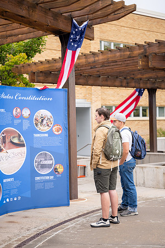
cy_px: 124
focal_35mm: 70
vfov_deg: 28.8
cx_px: 82
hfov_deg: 19.5
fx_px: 481
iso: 160
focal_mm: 70
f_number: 2.8
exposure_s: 1/125
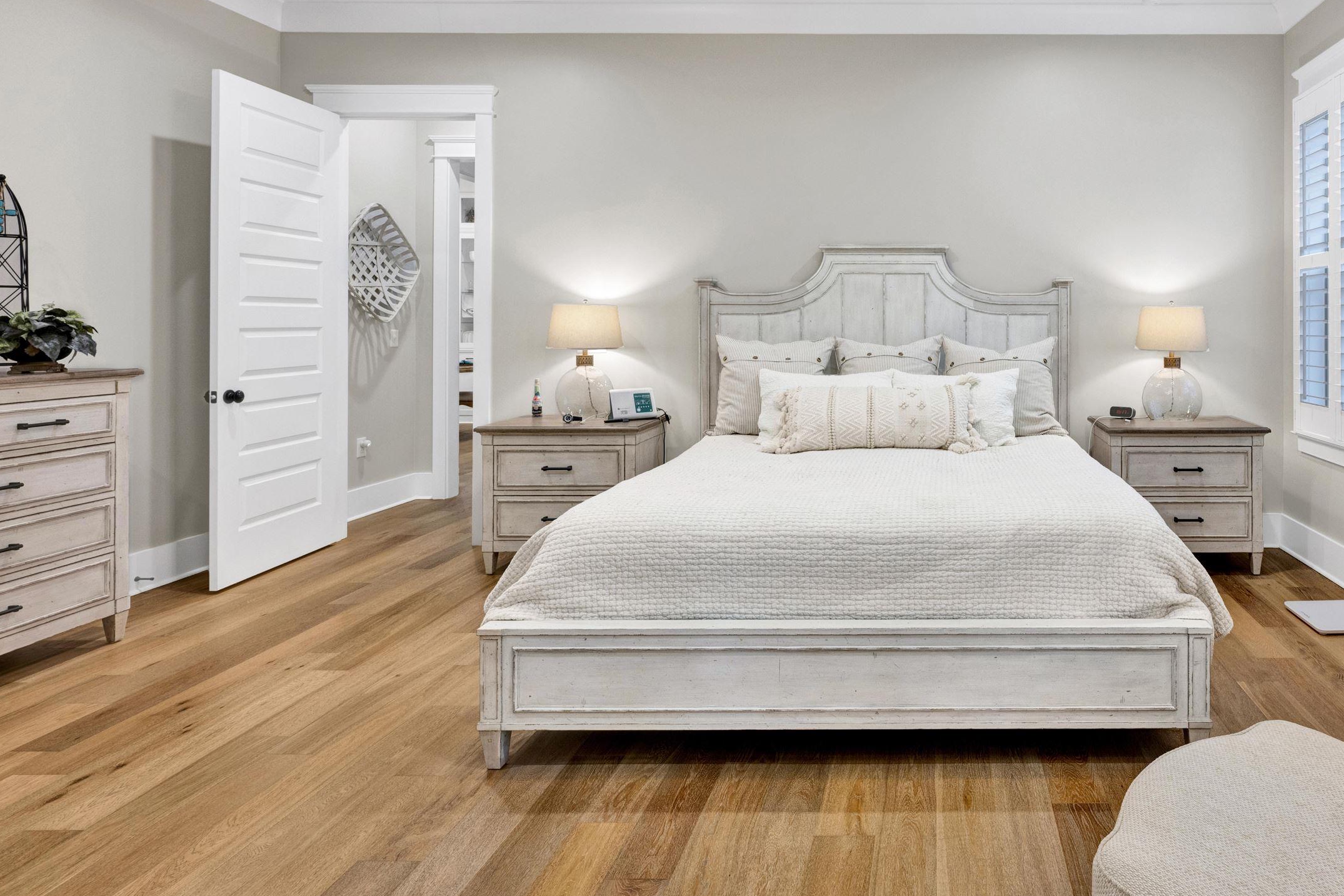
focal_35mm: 21
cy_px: 316
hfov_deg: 78.3
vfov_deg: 59.1
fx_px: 773
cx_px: 936
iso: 400
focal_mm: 14.5
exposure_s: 1/6
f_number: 11
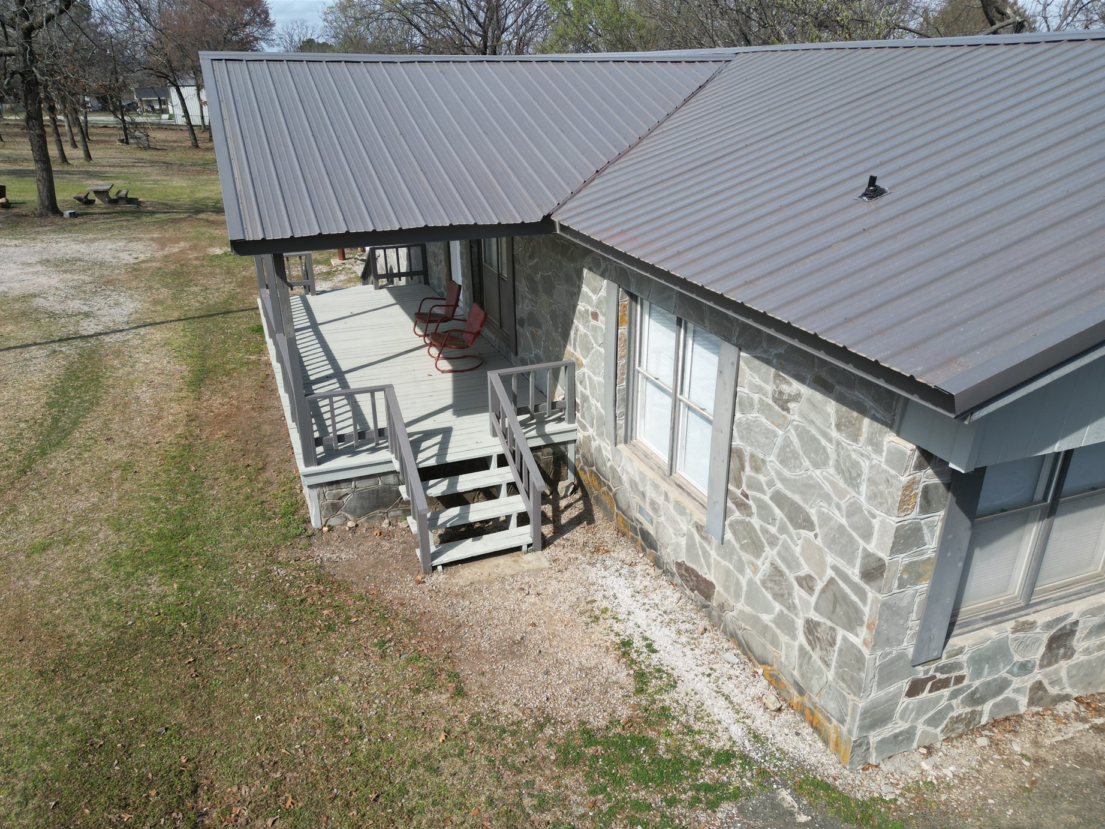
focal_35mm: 25
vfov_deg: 54.9
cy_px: 431
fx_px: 798
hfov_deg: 69.4
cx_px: 546
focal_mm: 6.72
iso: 110
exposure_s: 1/2000
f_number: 1.7
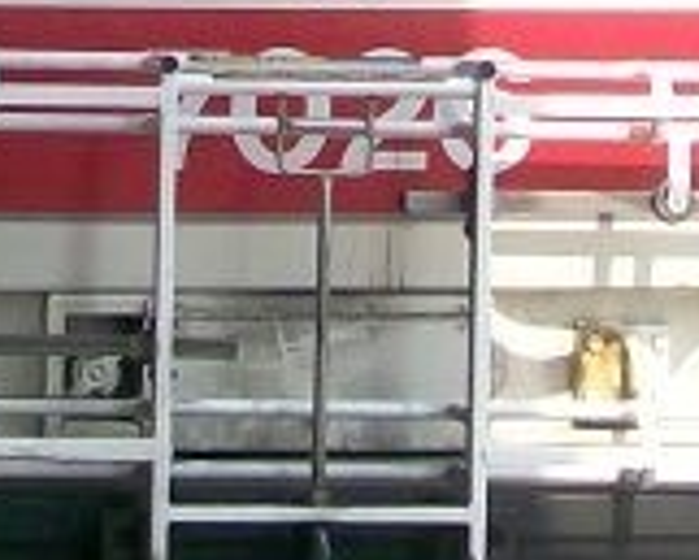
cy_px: -256
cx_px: 113
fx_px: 4616
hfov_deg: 8.6
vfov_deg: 6.9
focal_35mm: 223
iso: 80
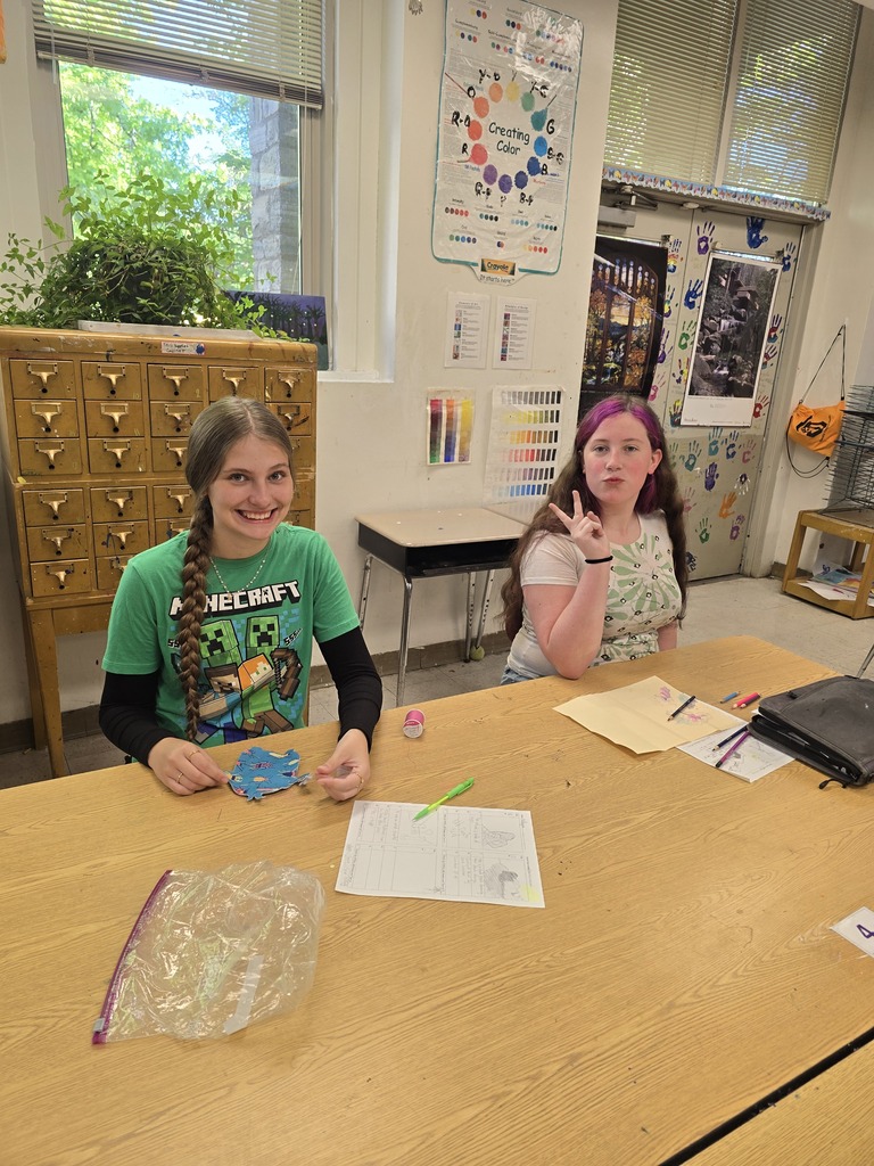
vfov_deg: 73.9
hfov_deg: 58.9
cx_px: 437
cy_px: 583
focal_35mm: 23
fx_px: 774
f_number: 1.7
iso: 80
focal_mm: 6.3
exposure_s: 1/120
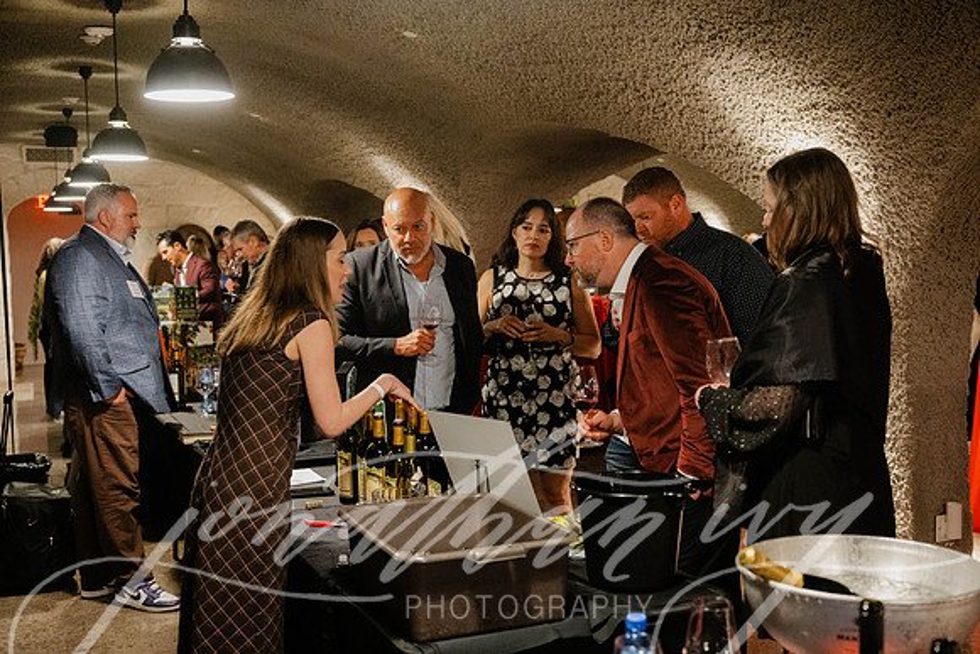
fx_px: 1089
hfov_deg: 48.4
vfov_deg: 33.4
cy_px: 327
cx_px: 490
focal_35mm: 40
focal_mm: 40
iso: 5000
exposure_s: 1/60
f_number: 3.5
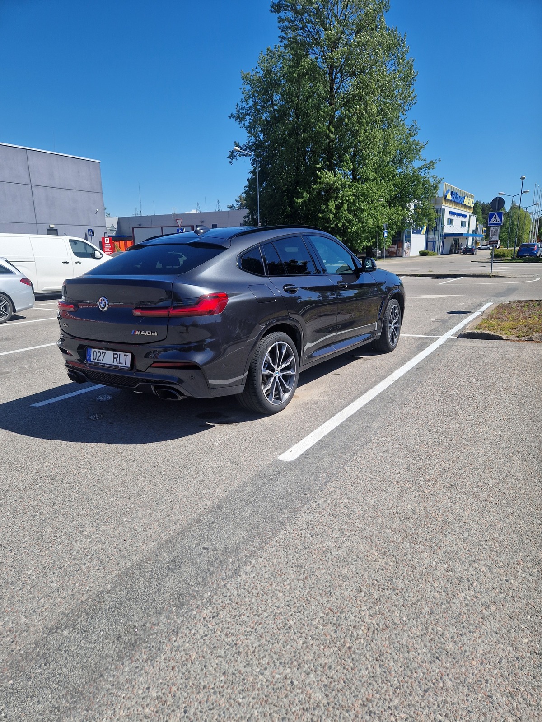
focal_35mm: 23
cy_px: 361
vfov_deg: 73.9
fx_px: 480
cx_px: 271
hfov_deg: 58.9
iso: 50
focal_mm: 5.4
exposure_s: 1/1616
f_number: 1.8
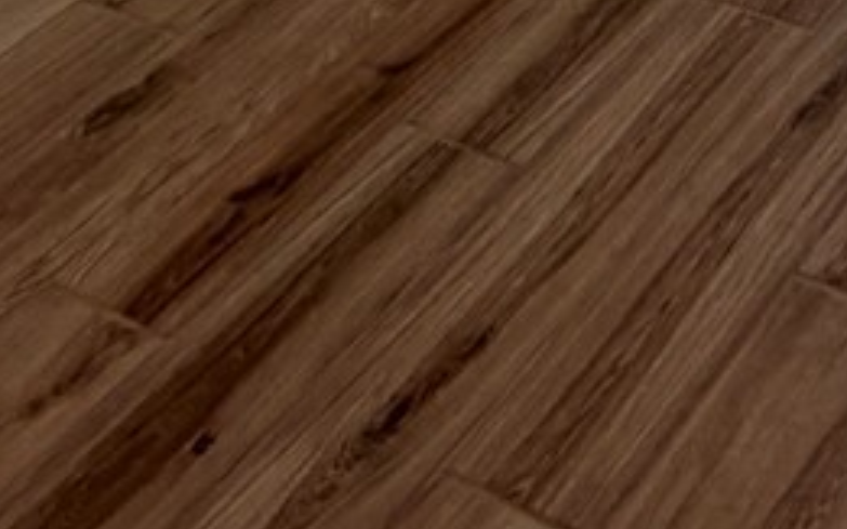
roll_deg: +2.8
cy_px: -1185
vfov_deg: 9.8
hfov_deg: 21.7
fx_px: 2100
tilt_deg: -4.2
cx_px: 922
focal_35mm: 91
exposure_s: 1/120
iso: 80
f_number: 2.2
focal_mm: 2.22
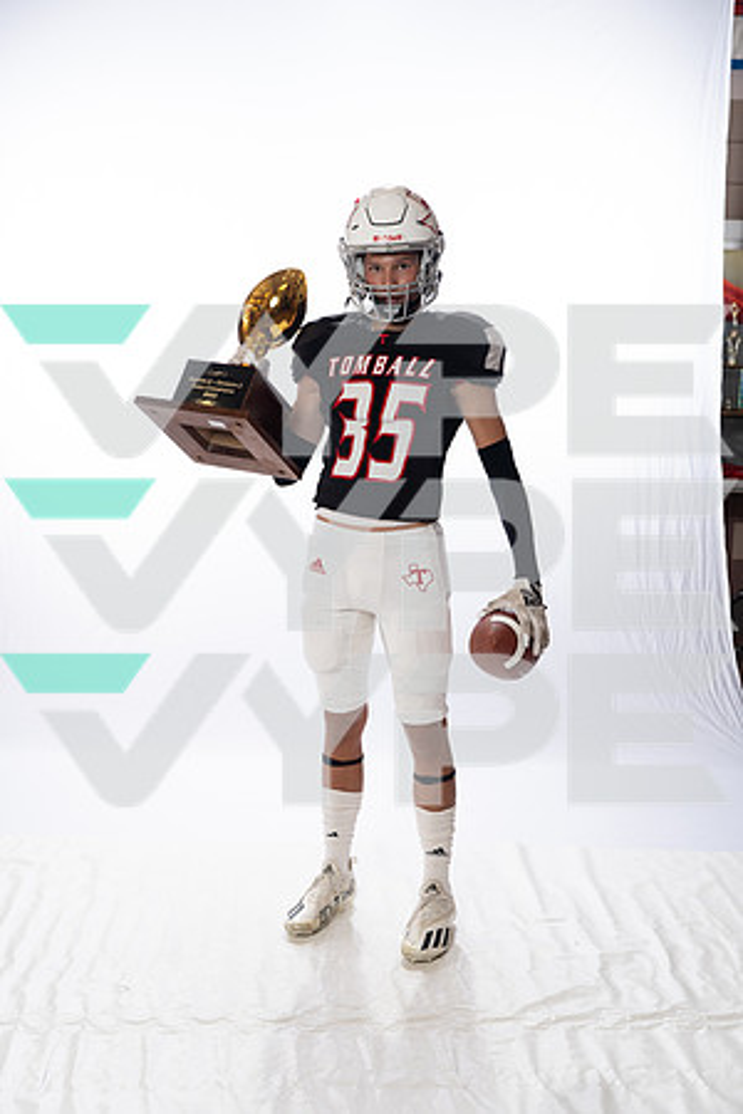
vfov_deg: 46.4
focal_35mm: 42
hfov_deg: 31.9
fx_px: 1300
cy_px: 557
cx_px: 372
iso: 400
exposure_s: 1/250
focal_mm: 42
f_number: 4
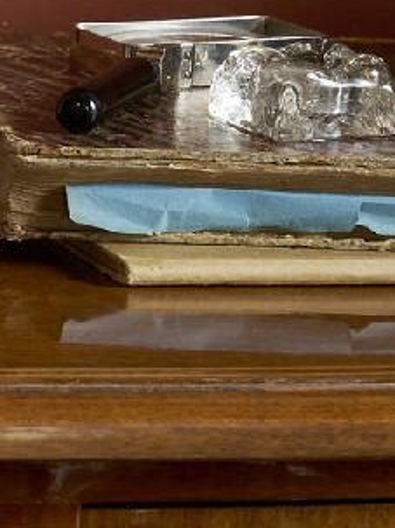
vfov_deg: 7.0
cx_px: -1267
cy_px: -110
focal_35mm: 280
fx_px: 4263
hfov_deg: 4.7
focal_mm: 46
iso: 100
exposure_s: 1/13
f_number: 7.1
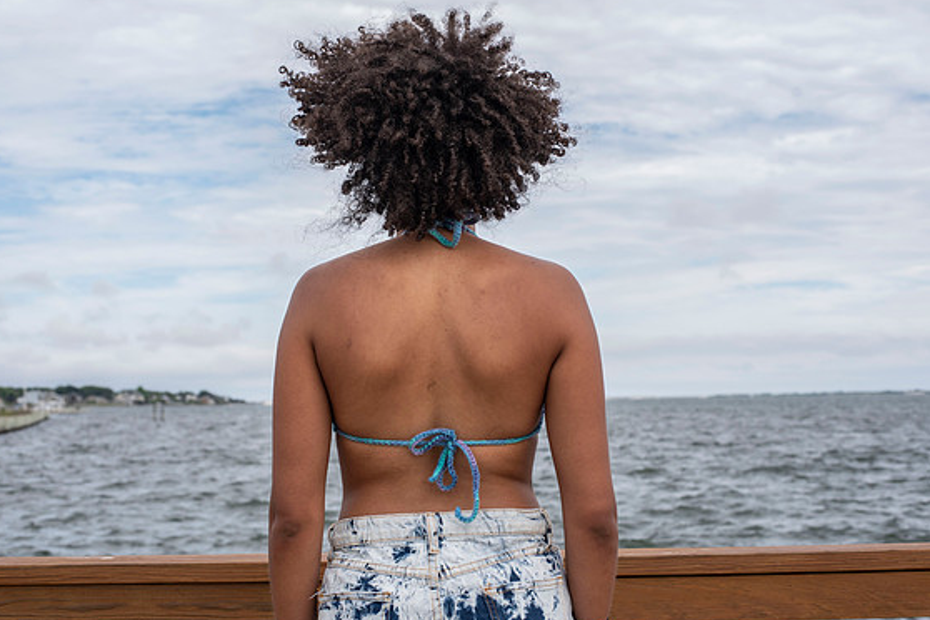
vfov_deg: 26.0
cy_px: 312
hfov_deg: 38.2
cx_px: 448
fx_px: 1343
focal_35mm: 52
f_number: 7.1
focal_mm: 50
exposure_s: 1/200
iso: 64
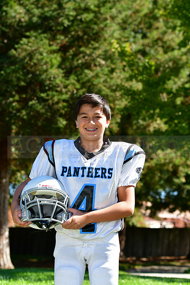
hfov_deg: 13.0
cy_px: 142
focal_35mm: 105
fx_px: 831
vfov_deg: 19.5
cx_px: 95
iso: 400
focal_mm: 70
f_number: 4.5
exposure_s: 1/1000
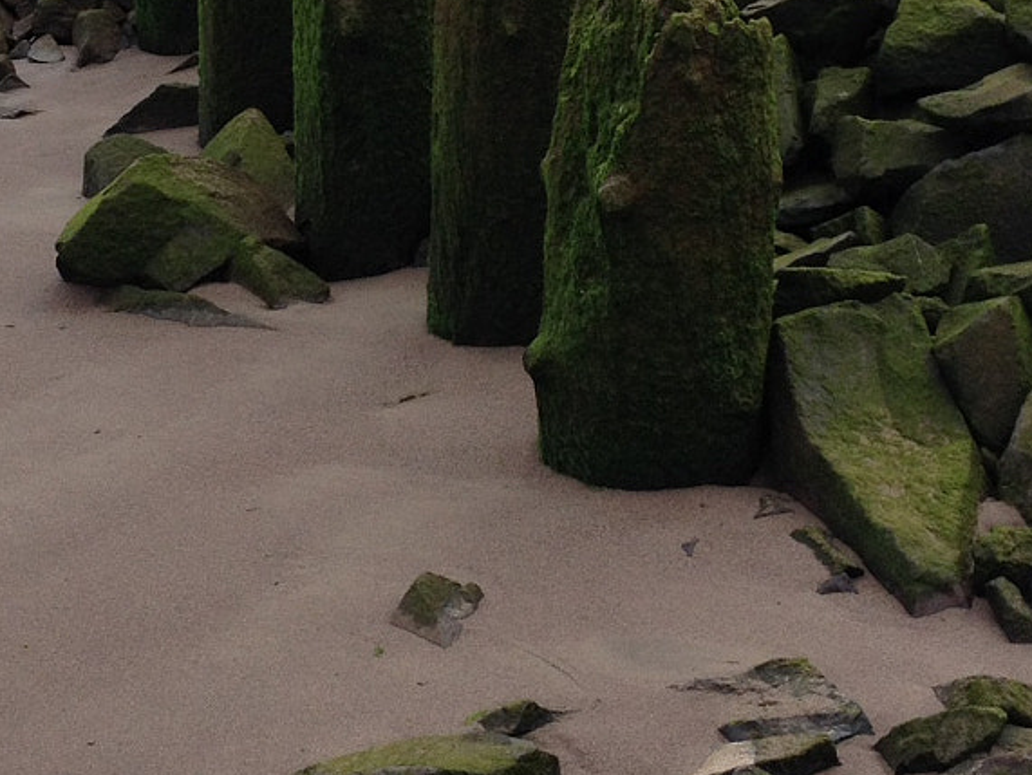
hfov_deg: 20.0
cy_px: 175
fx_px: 2923
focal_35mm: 98
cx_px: 347
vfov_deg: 15.0
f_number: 2.4
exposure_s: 1/497
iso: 50
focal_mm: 4.28
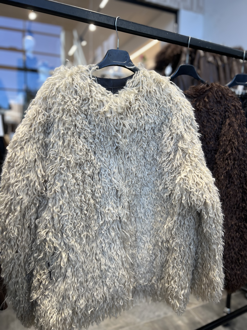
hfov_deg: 53.1
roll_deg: -0.4
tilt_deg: -6.1
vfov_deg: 67.3
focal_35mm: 26
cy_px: 165
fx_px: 247
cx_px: 124
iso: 32
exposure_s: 1/100
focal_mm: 5.7
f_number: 1.5
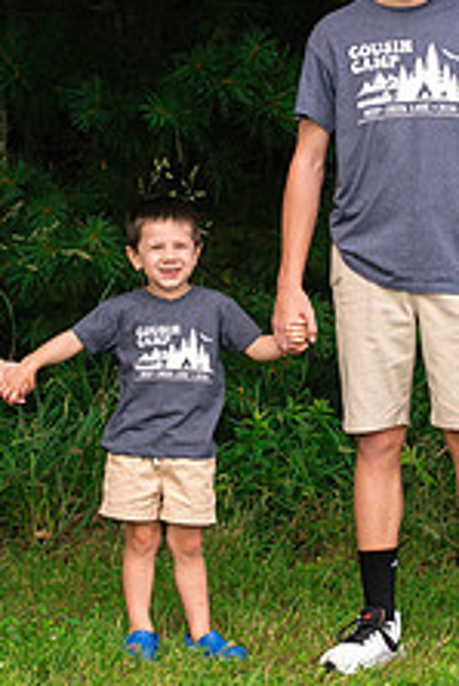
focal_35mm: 242
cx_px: 273
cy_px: 309
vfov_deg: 8.5
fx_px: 4621
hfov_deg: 5.7
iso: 400
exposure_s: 1/800
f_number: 4.5
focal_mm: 85
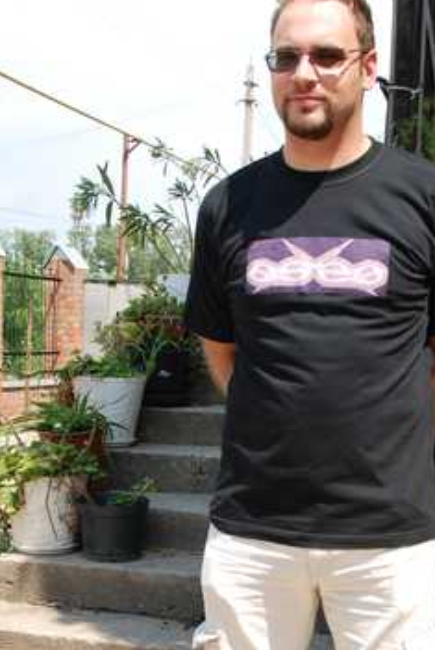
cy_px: 474
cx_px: 277
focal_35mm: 63
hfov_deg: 21.6
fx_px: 1137
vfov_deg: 31.4
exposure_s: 1/100
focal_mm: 23
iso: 100
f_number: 10
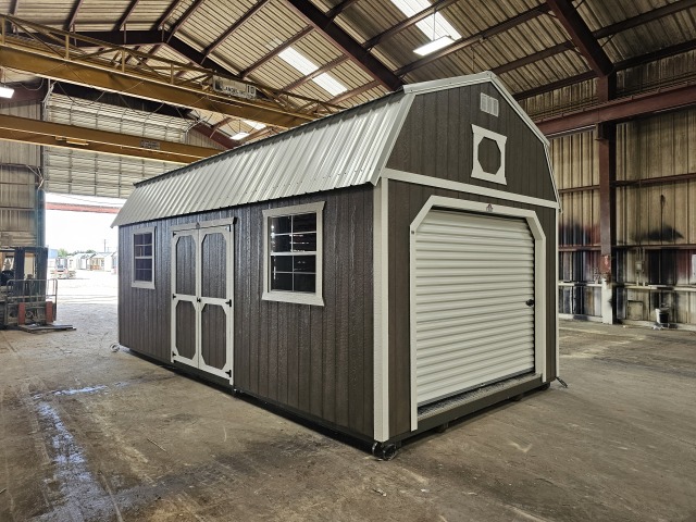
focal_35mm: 23
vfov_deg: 58.9
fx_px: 462
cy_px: 261
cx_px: 348
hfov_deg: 73.9
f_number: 1.7
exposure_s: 1/180
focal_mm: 6.3
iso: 100
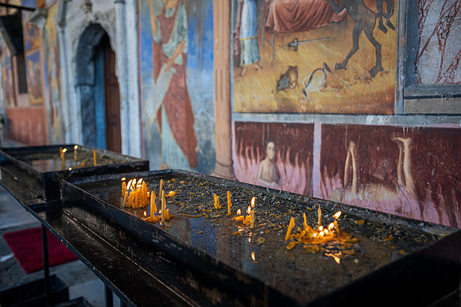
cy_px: 154
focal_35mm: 30
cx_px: 230
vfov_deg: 43.6
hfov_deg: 61.9
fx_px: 384
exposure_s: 1/200
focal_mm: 30
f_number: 2.8
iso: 100
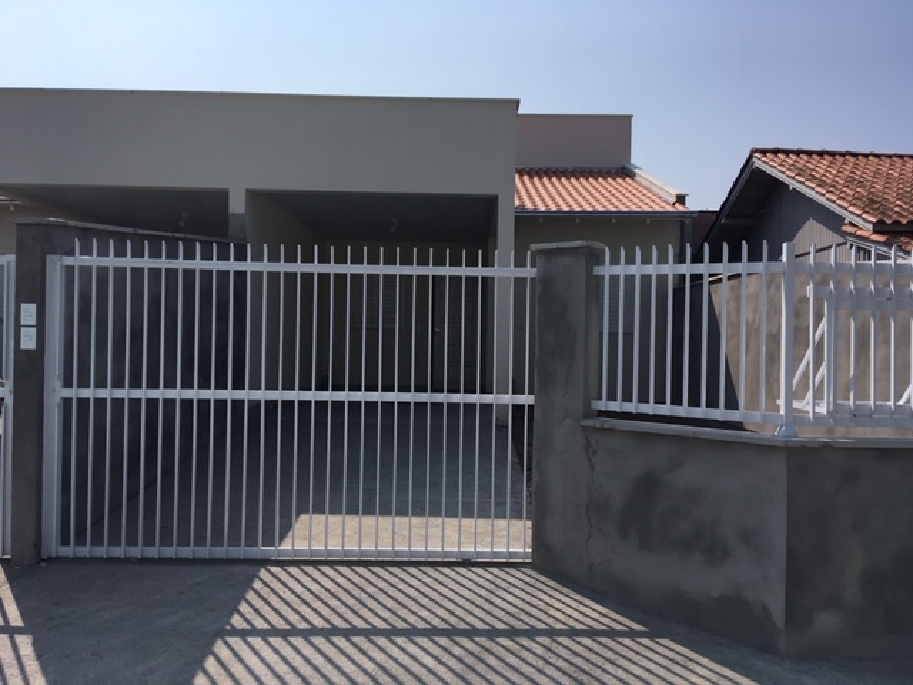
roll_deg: -1.3
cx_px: 456
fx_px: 765
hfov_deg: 61.7
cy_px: 342
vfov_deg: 48.2
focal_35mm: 29
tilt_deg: -0.1
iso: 25
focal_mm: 4.15
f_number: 2.2
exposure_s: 1/3077
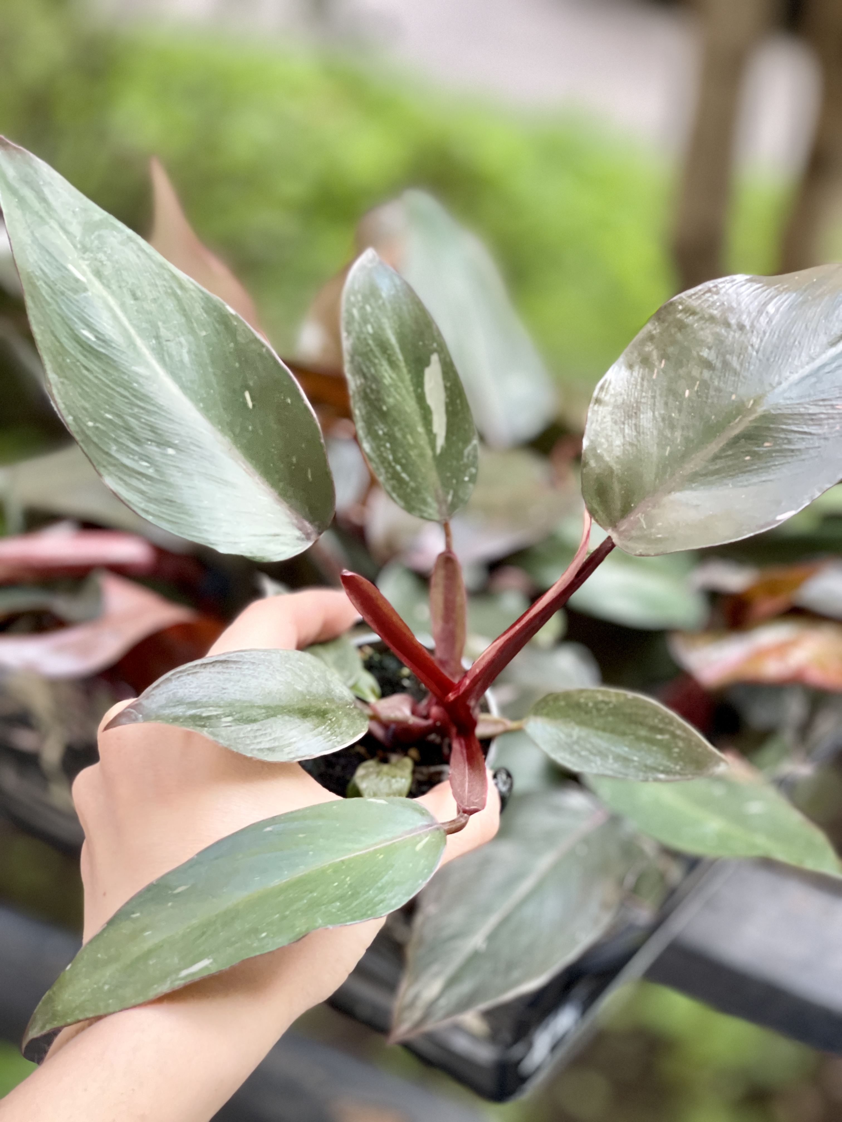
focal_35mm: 64
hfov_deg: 22.9
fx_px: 2076
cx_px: 421
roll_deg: -3.1
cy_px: 561
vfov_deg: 30.3
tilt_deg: -34.3
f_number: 2.2
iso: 200
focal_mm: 7.5
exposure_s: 1/121
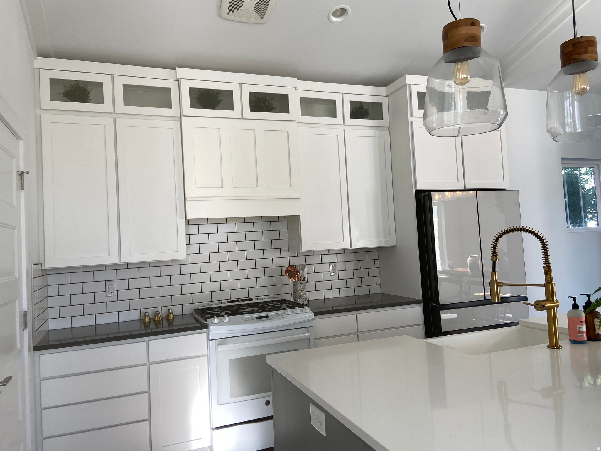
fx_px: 451
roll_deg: +3.3
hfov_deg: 67.3
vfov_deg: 53.1
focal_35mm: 26
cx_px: 300
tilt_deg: +2.6
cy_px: 226
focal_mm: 4.25
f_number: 1.8
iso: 40
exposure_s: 1/120
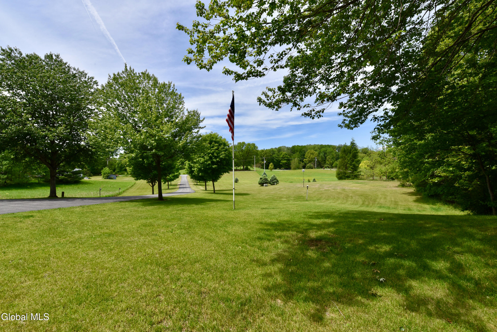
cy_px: 166
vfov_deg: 81.3
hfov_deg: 104.2
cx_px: 248
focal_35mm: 14
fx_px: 193
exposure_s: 1/800
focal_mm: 14
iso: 800
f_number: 14
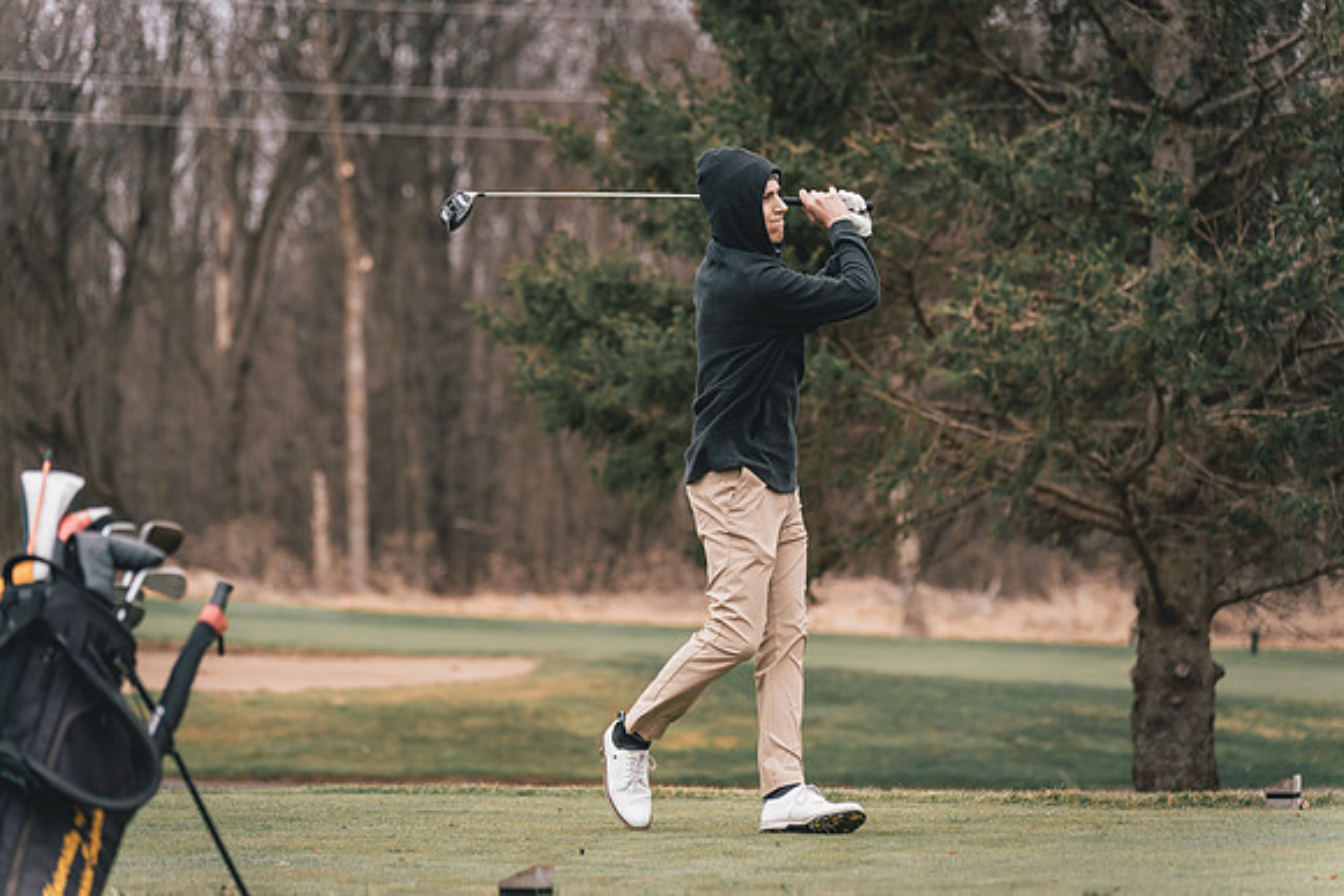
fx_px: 4146
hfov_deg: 18.4
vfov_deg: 12.3
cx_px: 672
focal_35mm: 111
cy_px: 448
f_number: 2.8
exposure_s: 1/3200
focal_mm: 107
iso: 640
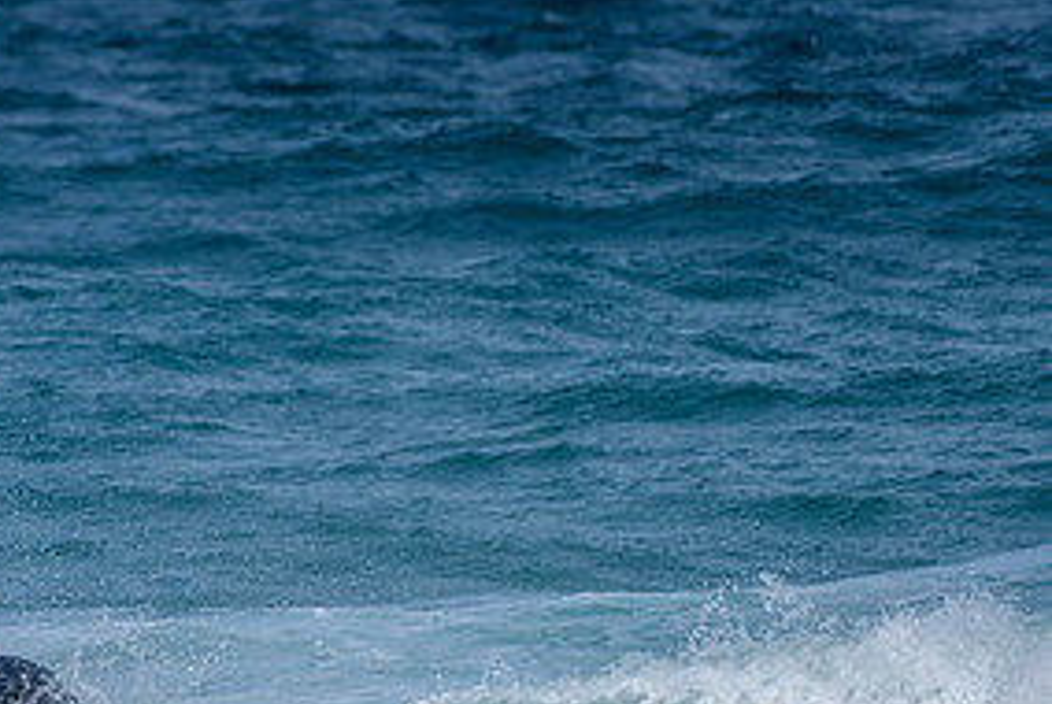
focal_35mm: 1251
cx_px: 97
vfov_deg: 1.1
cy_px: 551
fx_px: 36594
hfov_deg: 1.6
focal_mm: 500
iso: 110
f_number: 5.6
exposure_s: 1/2000
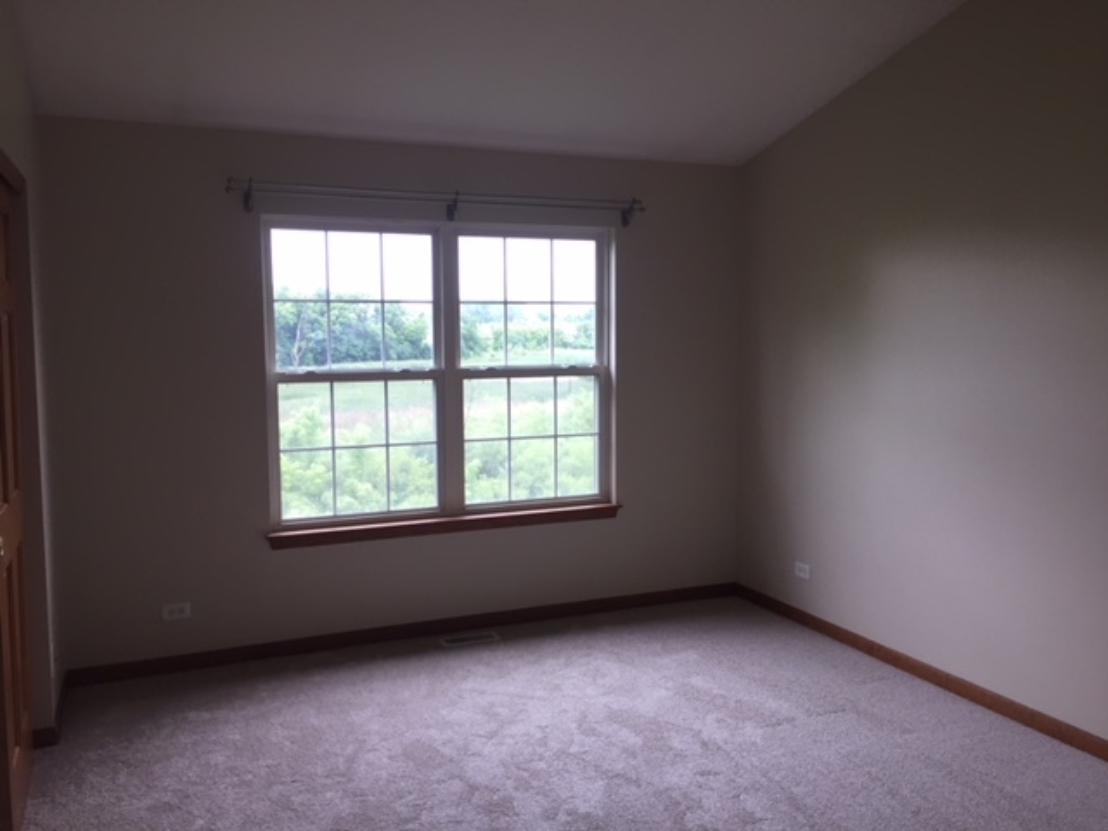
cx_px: 554
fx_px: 928
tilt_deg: -5.8
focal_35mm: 29
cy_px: 416
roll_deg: -0.6
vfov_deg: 48.2
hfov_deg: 61.7
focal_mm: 4.15
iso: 50
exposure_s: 1/60
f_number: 2.2
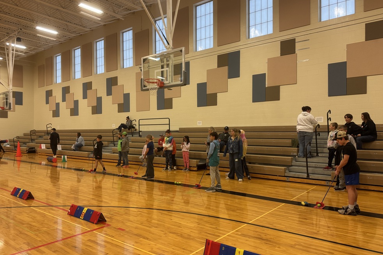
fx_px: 277
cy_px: 132
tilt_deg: -0.4
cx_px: 187
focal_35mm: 26
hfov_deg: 69.4
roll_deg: +0.2
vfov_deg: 49.5
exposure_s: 1/120
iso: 200
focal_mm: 6.76
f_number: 1.78
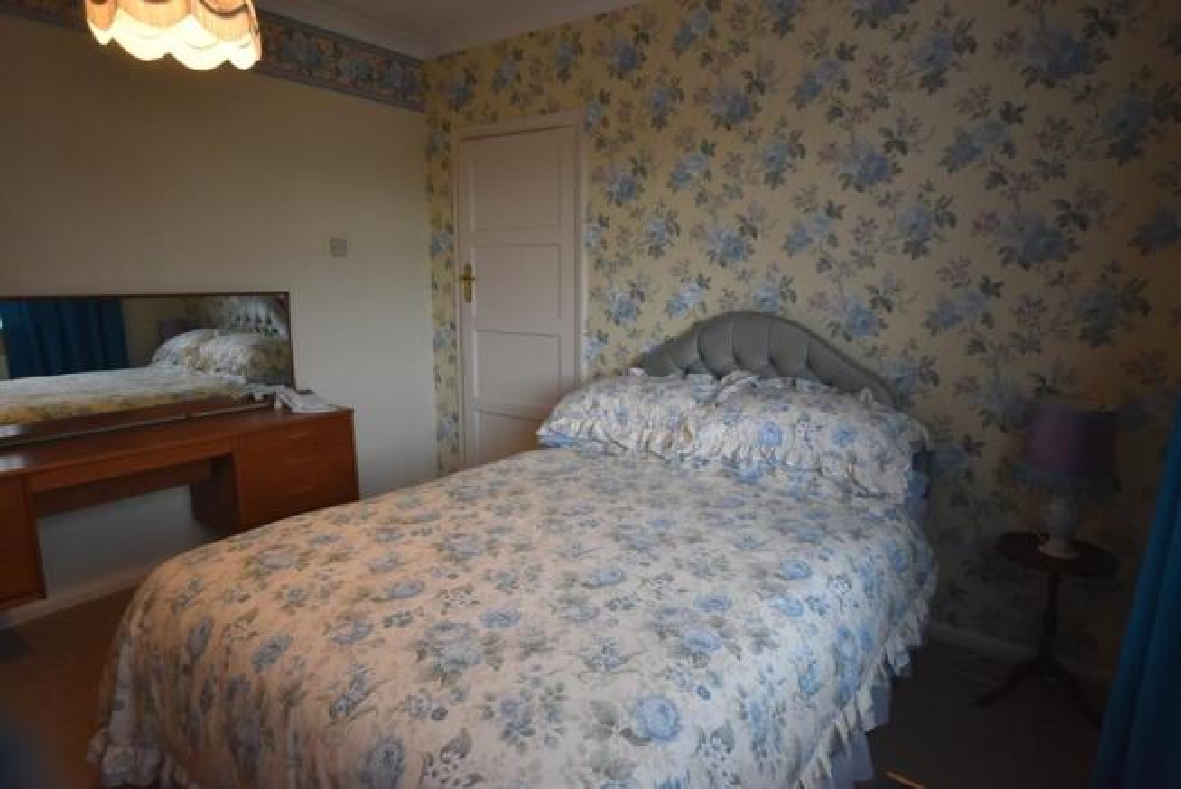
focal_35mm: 21
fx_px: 689
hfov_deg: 81.2
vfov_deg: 59.6
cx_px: 590
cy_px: 394
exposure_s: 1/125
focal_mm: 14
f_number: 4.8
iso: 1400
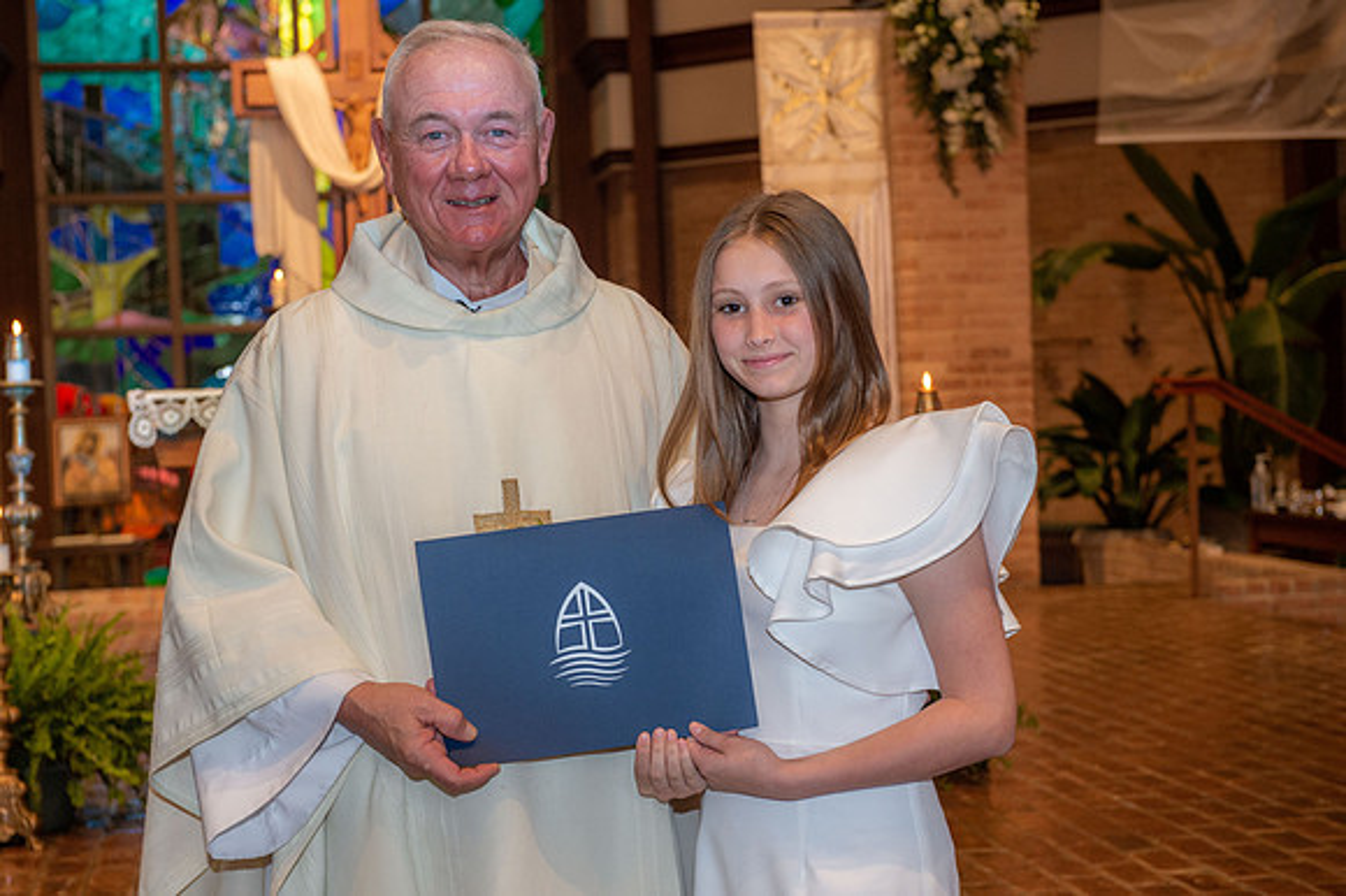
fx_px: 2466
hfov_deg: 30.5
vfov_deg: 20.6
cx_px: 673
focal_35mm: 66
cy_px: 448
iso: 1600
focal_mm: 66
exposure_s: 1/125
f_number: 5.6
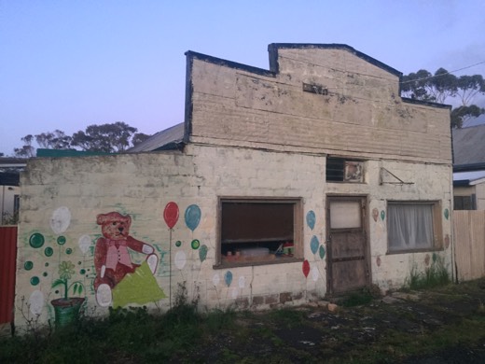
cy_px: 182
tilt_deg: +4.6
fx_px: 406
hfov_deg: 61.7
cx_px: 242
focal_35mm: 29
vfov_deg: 48.2
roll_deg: +0.8
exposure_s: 1/30
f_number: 2.2
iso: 250
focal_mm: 4.15
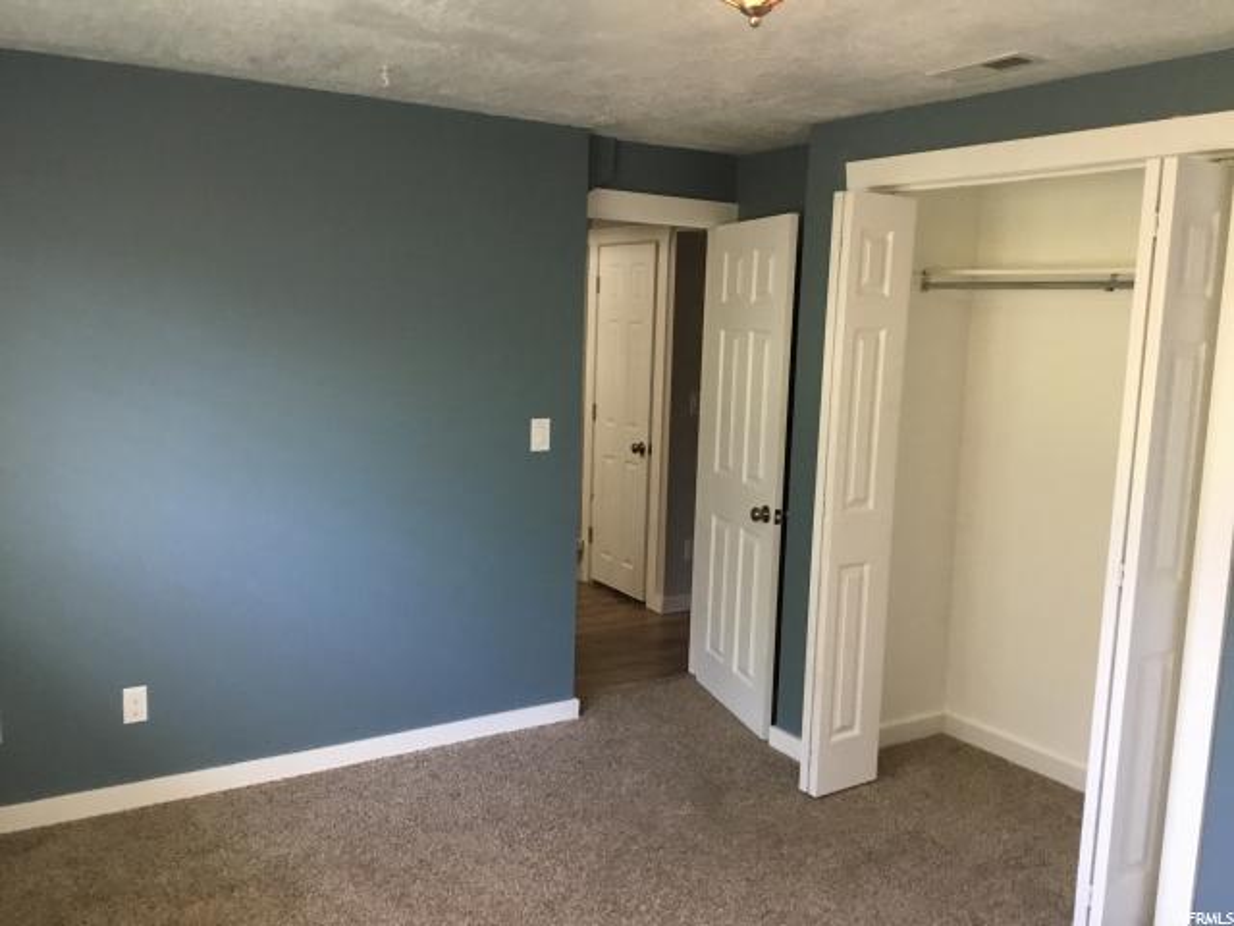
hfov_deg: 58.4
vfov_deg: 45.4
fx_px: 1105
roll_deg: -1.1
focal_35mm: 31
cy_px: 463
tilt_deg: -8.6
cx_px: 617
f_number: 2.4
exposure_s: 1/24
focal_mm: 3.3
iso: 200
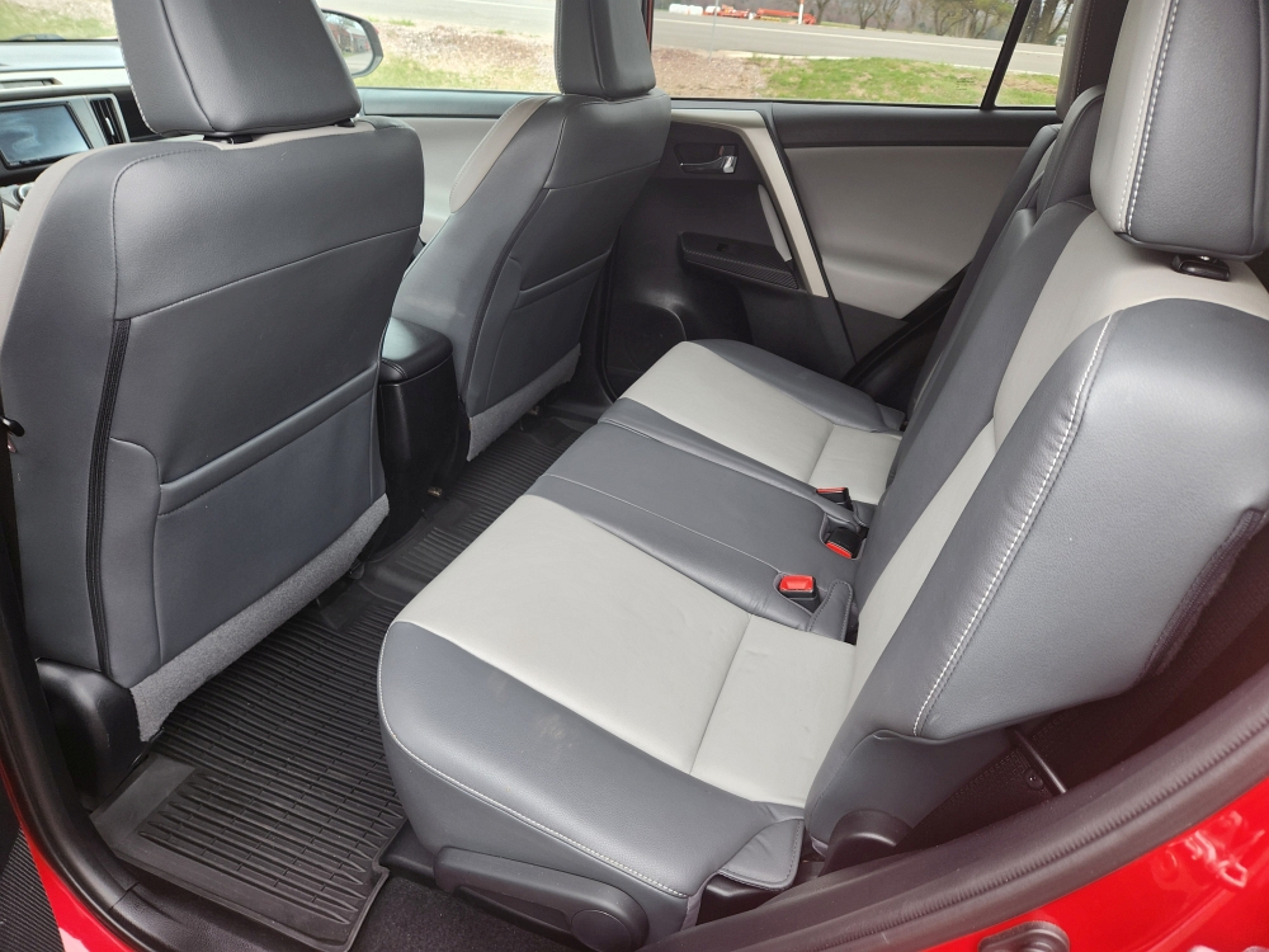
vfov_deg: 58.9
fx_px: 843
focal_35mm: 23
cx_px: 634
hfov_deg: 73.9
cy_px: 476
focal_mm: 5.4
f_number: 1.8
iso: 40
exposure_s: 1/180
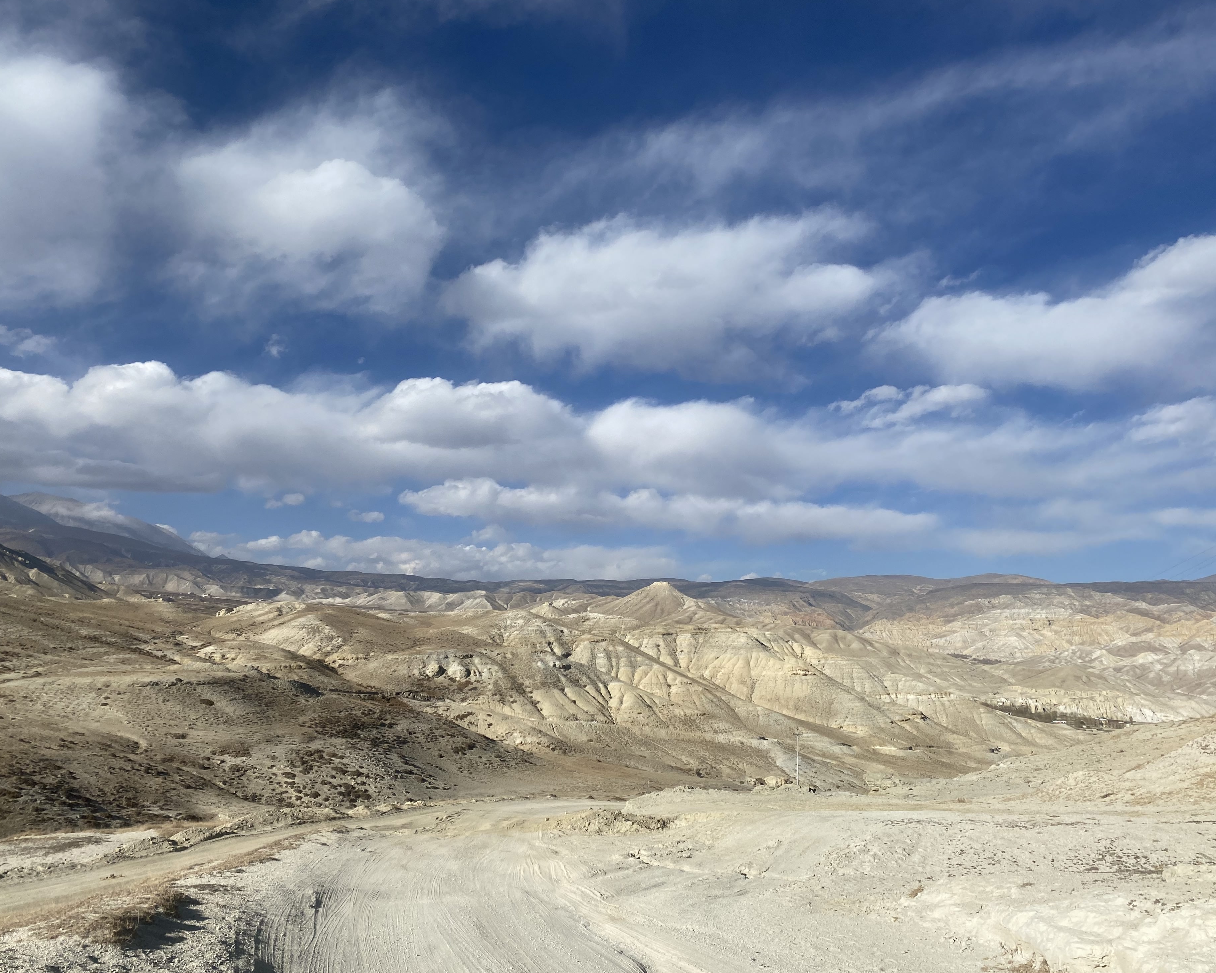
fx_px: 1008
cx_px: 609
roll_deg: -2.5
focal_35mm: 28
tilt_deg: +6.2
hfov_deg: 62.2
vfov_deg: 51.5
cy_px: 485
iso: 32
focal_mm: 4.25
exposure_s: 1/5236
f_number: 1.8
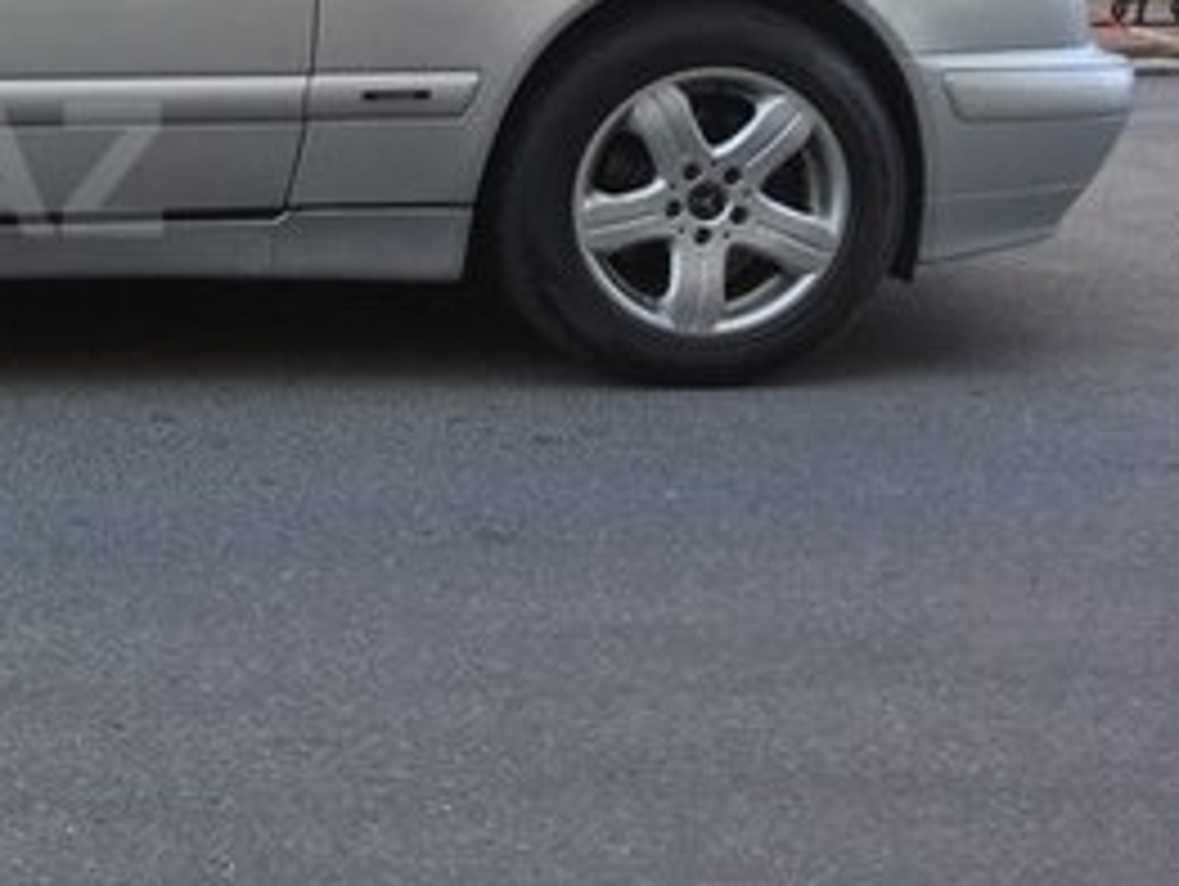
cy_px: 169
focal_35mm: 73
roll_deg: +0.8
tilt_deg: -7.3
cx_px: -297
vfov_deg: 20.0
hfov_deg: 23.9
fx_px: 2489
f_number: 2.2
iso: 32
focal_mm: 4.15
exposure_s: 1/244
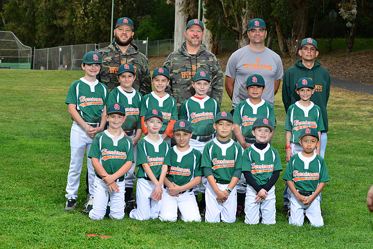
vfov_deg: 17.1
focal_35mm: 80
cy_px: 124
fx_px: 829
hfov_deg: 25.4
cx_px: 186
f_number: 10
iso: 320
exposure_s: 1/200
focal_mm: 80
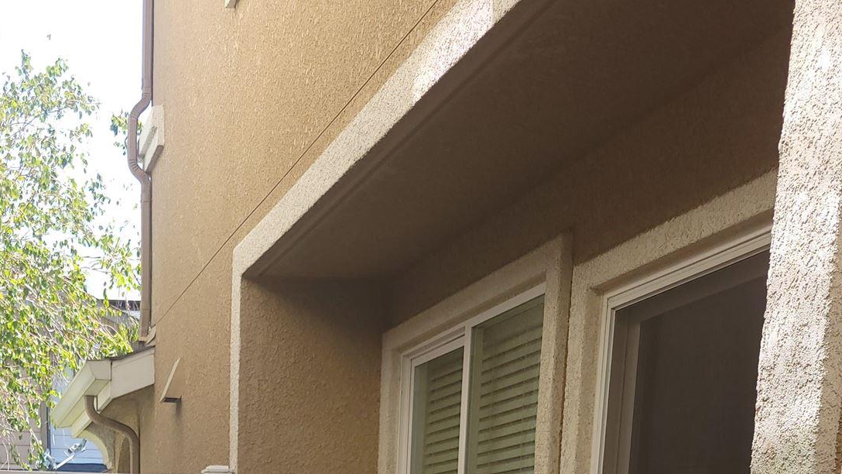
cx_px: 193
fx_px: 1340
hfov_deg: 34.1
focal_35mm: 60
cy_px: 830
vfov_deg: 16.9
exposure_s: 1/299
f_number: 1.8
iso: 40
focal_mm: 5.4
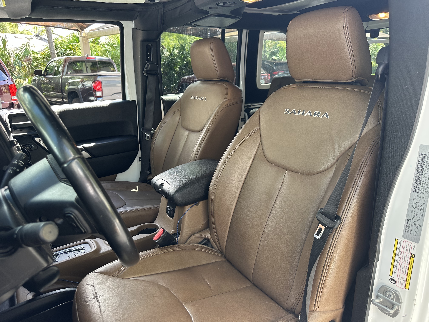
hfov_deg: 71.6
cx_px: 214
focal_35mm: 24
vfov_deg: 56.8
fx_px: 297
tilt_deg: -17.4
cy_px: 161
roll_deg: +1.7
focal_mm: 6.86
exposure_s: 1/121
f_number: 1.78
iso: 100
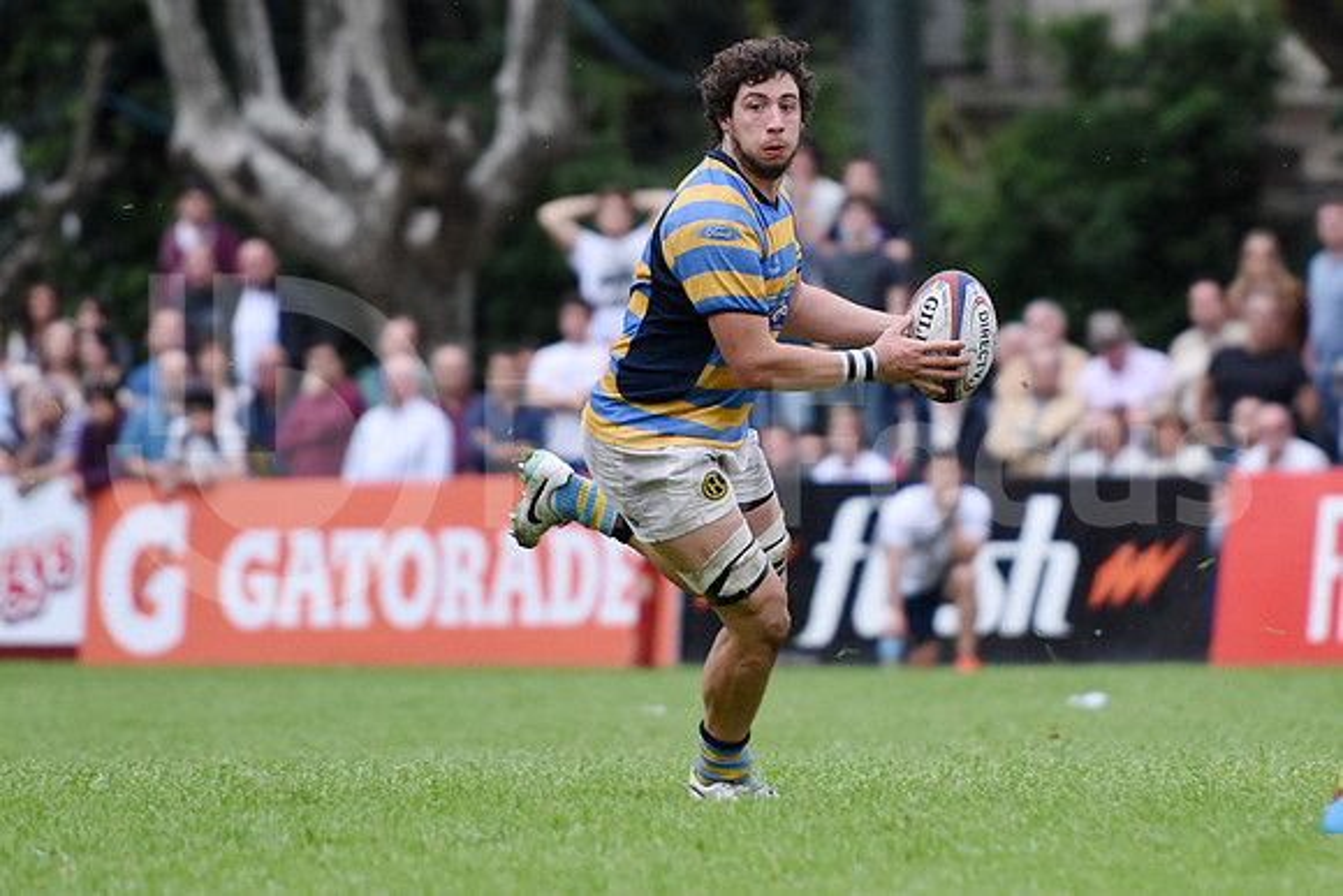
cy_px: 448
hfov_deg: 7.0
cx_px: 672
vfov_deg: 4.7
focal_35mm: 292
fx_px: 10914
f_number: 2.8
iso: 1000
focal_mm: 195
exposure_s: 1/1000
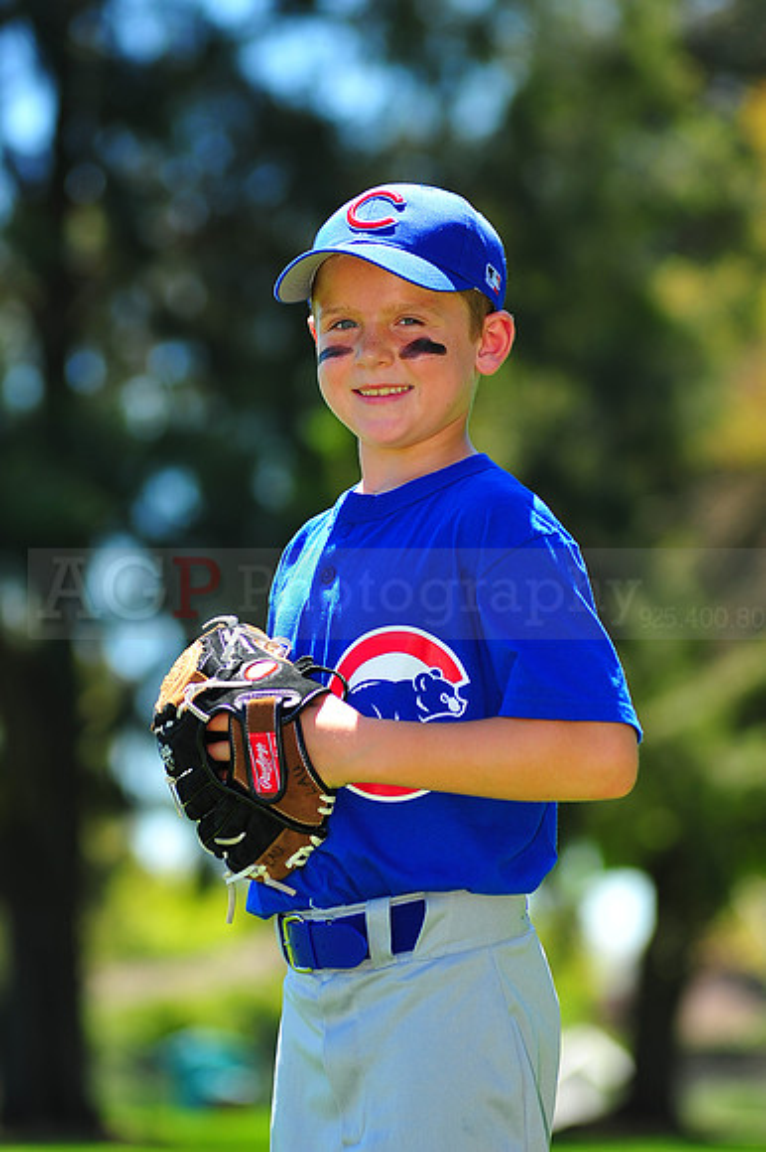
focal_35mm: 180
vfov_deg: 11.4
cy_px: 576
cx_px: 383
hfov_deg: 7.6
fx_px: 5751
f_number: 5
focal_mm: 180
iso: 200
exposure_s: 1/500
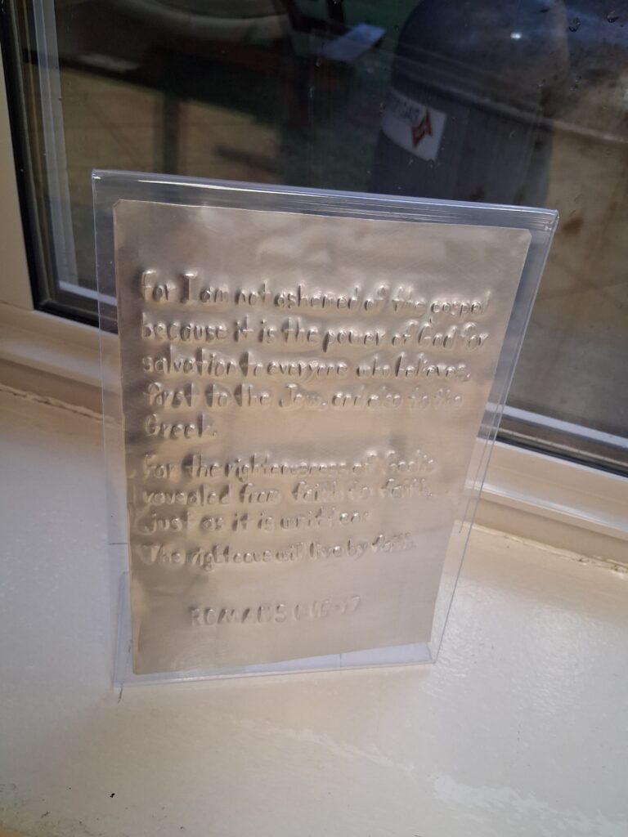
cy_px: 418
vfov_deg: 67.3
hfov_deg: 53.1
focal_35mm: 26
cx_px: 314
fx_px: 629
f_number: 1.8
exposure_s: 1/60
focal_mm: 3.98
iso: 320
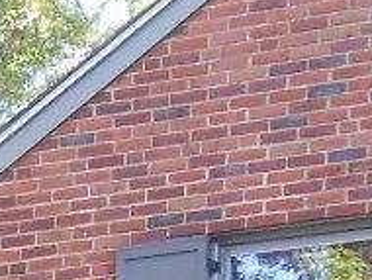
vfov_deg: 4.9
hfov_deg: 6.9
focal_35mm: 288
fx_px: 3099
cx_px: 94
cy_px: 826
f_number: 4.2
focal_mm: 6.8
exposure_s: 1/30
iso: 160
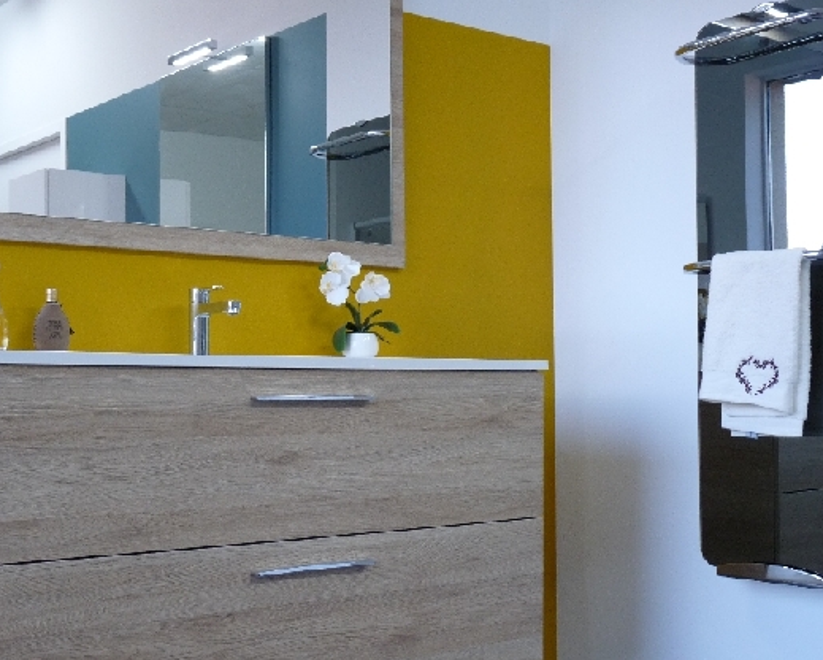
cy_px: 376
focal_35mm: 52
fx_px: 1268
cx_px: 329
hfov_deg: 35.8
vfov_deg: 29.1
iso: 250
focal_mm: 7.3
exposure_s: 1/30
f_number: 3
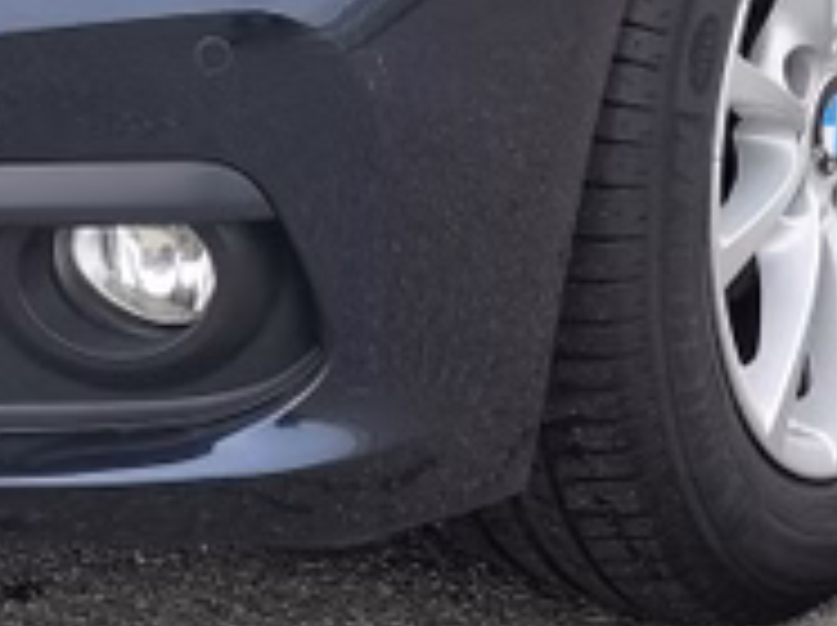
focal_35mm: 138
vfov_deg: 10.4
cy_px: -270
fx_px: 3332
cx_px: 184
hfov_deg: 14.2
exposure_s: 1/1311
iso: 50
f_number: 1.8
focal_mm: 5.58
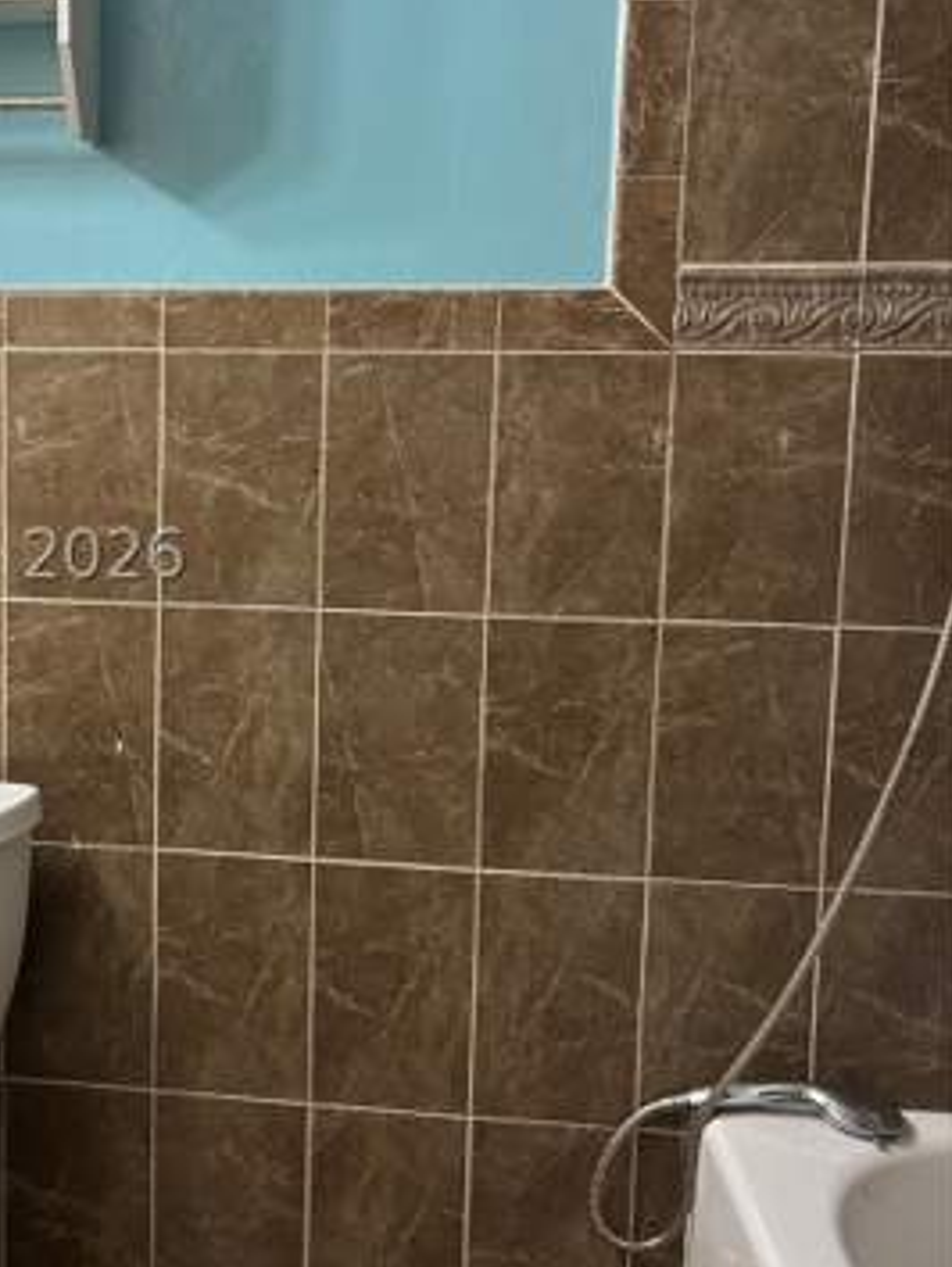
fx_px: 1721
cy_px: 555
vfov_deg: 40.3
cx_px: 100
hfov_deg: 29.7
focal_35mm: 47
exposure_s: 1/60
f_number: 1.6
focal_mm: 5.96
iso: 125
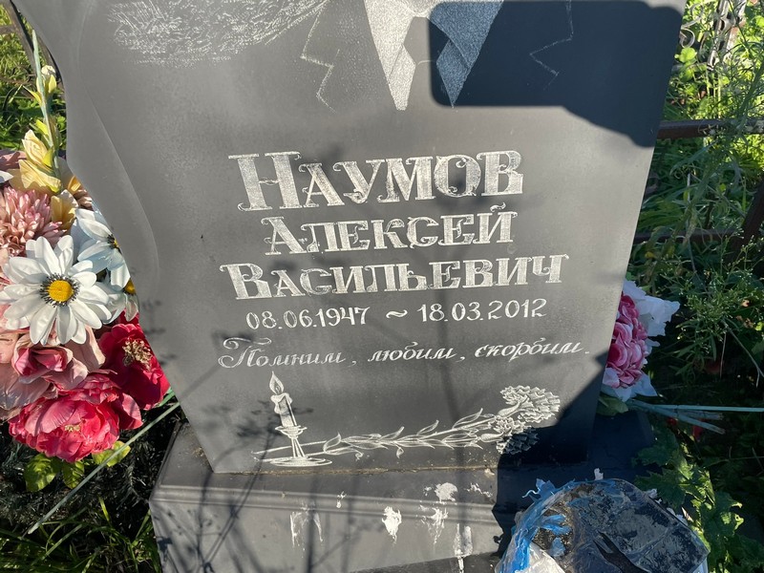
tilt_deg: -38.7
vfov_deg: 53.1
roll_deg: +11.3
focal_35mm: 26
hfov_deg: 67.3
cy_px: 286
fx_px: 574
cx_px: 382
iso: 32
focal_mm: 4.2
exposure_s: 1/1949
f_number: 1.6
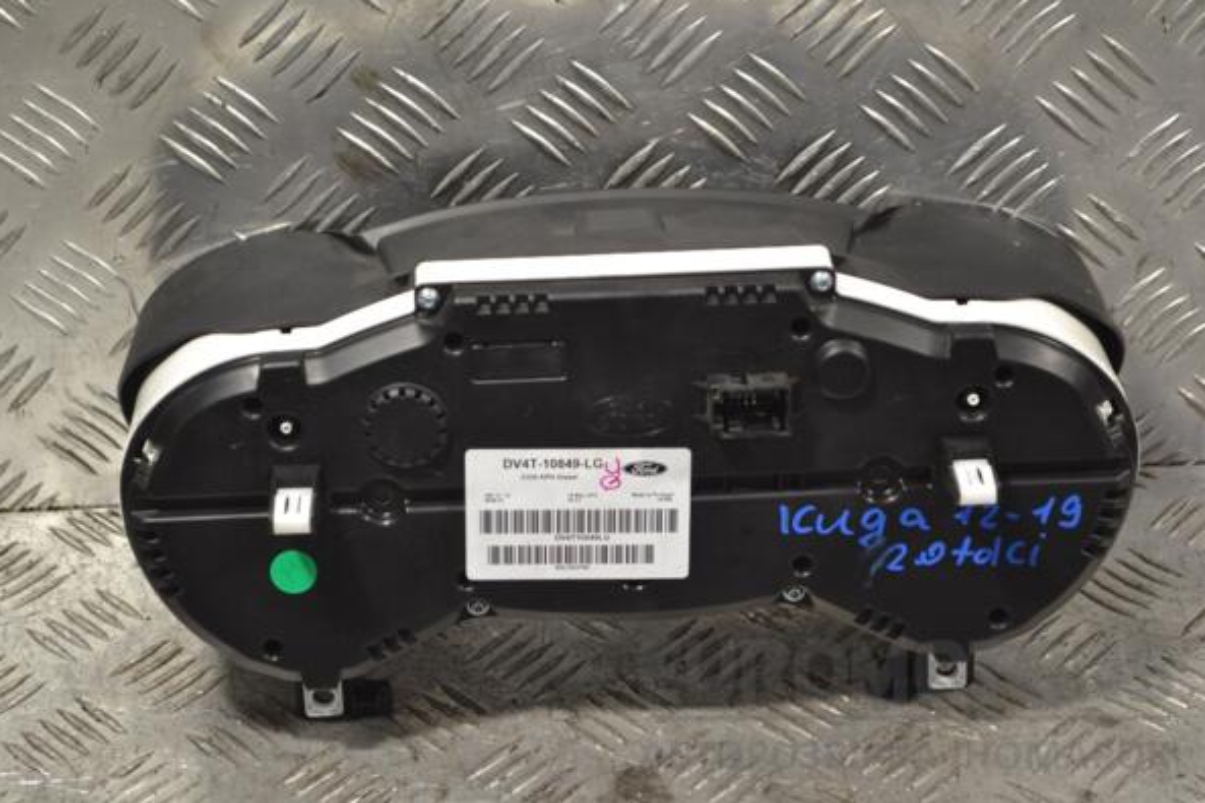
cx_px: 601
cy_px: 400
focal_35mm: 84
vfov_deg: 16.3
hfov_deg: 24.3
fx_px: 2794
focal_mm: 55
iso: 560
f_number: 5.6
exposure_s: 1/60
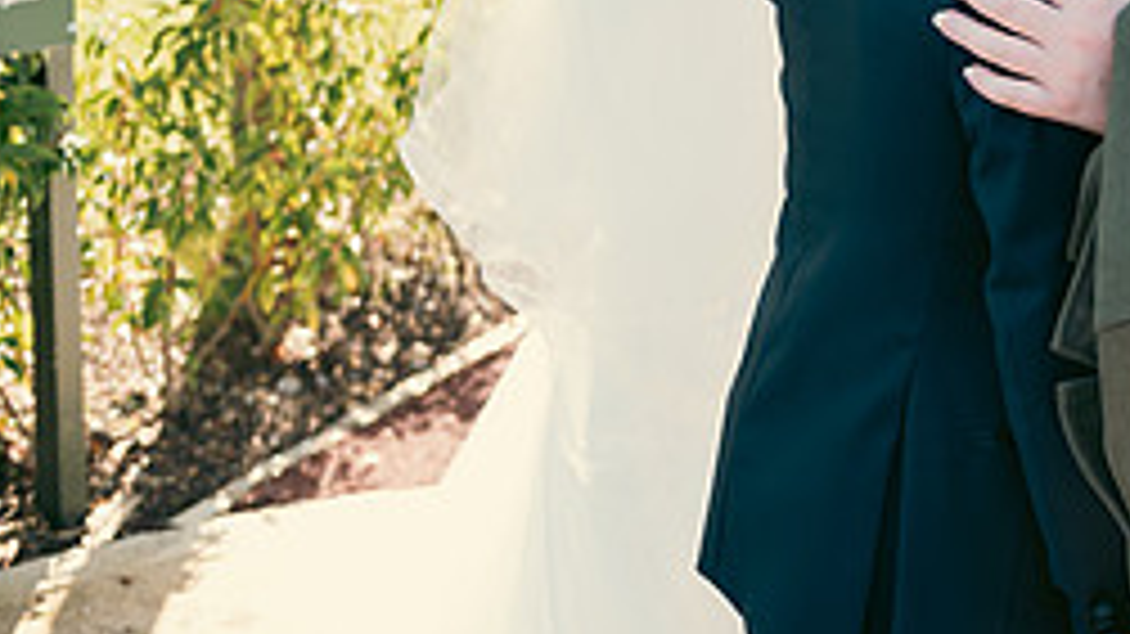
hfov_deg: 23.5
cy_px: -128
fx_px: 2606
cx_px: 1107
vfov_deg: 13.5
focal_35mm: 87
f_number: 3.5
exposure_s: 1/250
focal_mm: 36
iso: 125
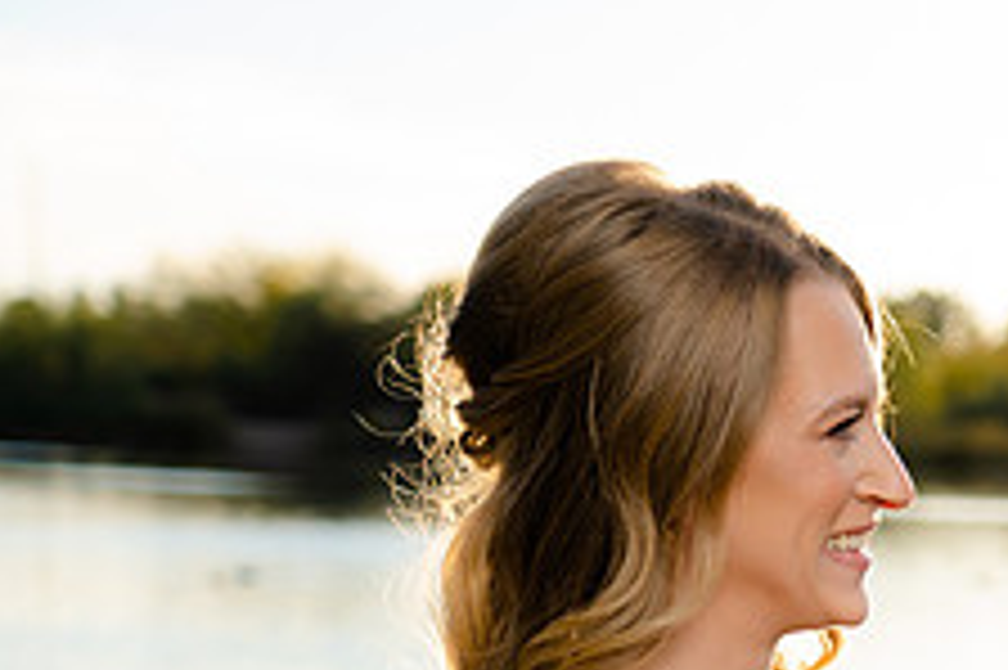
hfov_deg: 13.7
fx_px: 4057
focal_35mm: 145
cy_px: 830
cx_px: 1296
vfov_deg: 9.3
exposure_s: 1/250
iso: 50
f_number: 4
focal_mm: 56
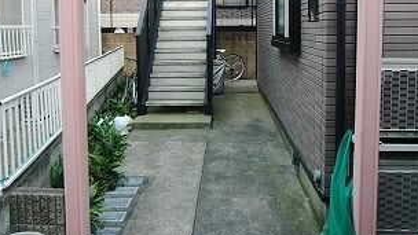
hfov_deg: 54.0
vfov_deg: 31.4
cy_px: 57
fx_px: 410
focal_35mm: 37
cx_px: 213
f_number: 3.2
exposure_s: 1/60
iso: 320
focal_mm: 4.3
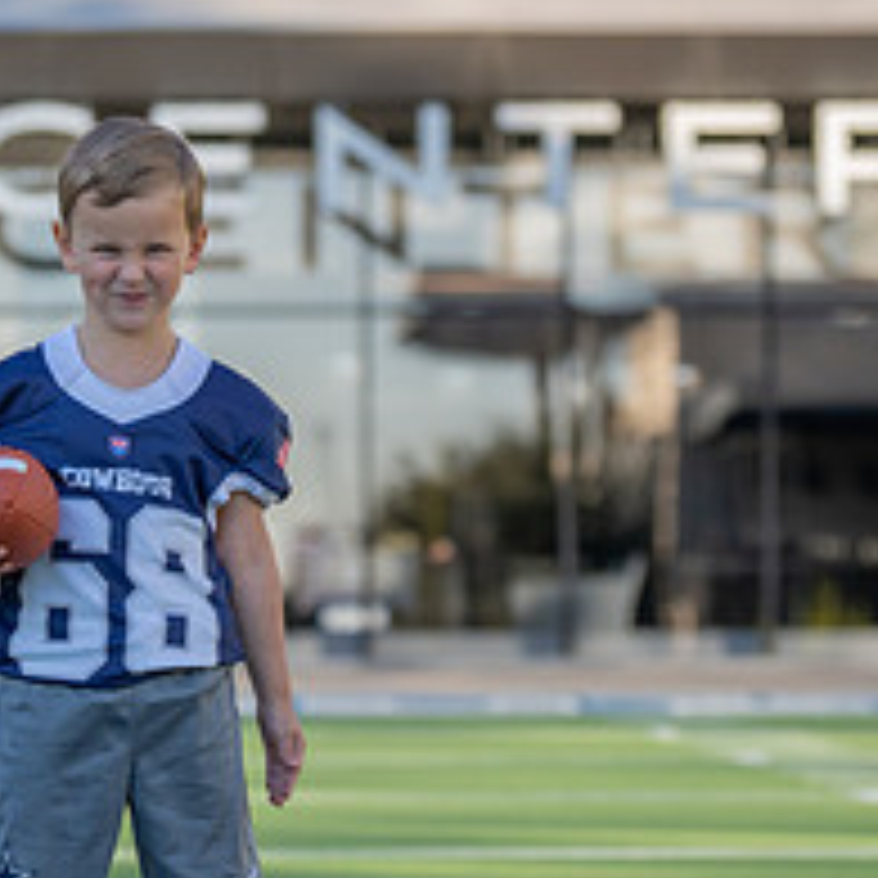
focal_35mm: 238
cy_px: 602
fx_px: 6830
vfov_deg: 7.4
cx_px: 184
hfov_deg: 7.3
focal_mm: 82
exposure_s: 1/640
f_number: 2.8
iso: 125
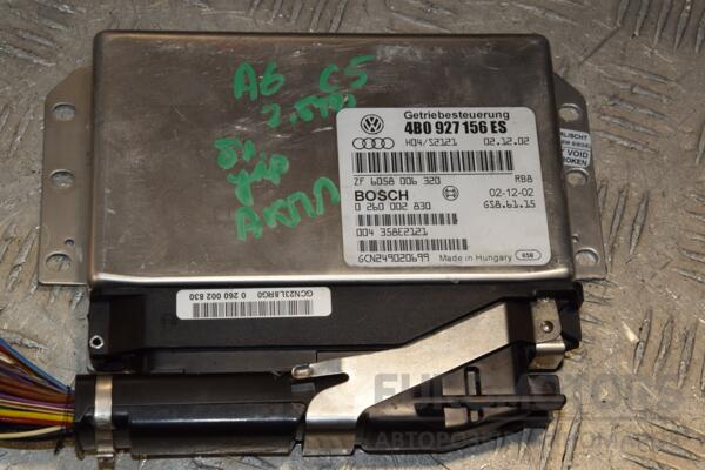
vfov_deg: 18.2
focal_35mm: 75
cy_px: 235
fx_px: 1469
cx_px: 352
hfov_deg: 27.0
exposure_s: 1/200
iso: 800
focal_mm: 50
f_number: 11
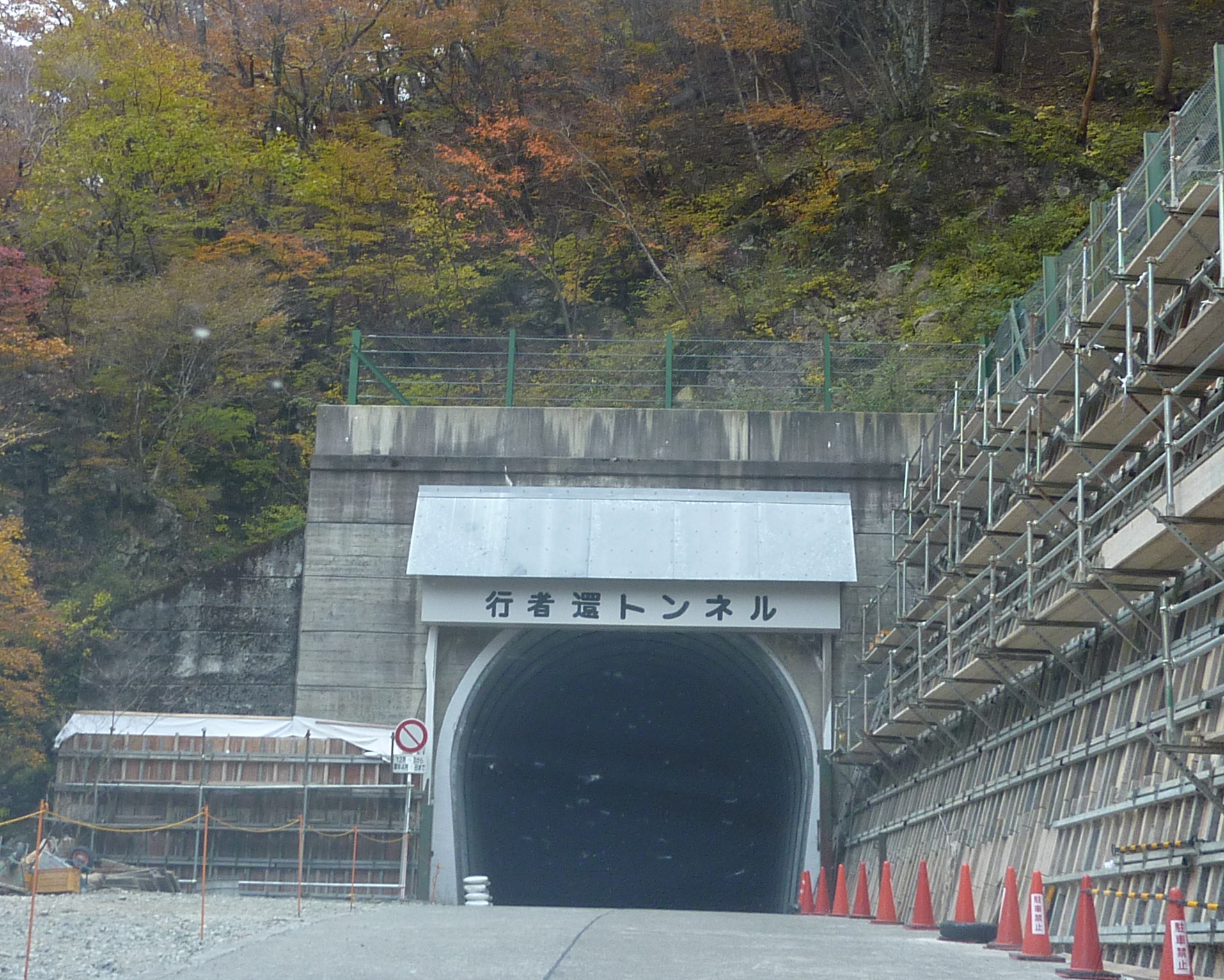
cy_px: 489
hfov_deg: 39.5
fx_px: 1703
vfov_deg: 32.1
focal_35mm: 47
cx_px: 592
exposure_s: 1/30
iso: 100
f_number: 3.3
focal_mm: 4.1
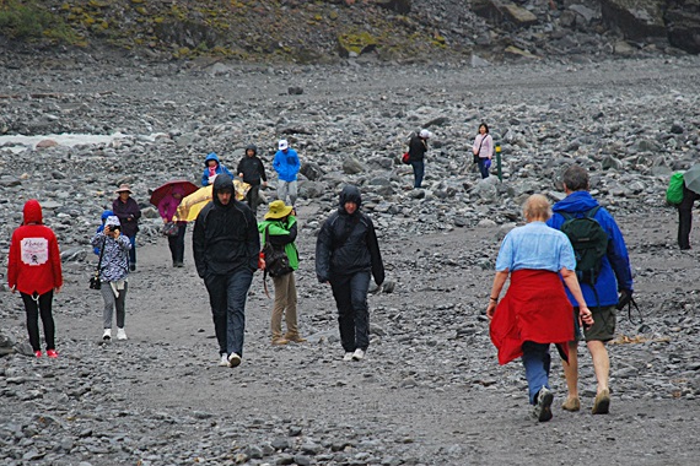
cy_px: 265
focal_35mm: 285
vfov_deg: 4.8
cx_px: 327
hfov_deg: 7.2
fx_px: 5535
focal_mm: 135
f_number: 5.6
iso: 400
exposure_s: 1/640
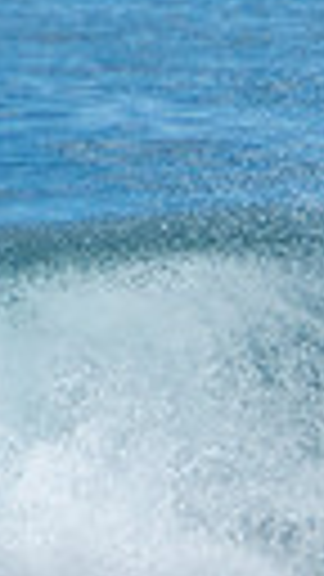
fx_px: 43468
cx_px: 855
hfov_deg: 0.4
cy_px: 443
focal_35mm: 2846
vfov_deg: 0.8
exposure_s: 1/1250
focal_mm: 400
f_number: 5.6
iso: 280
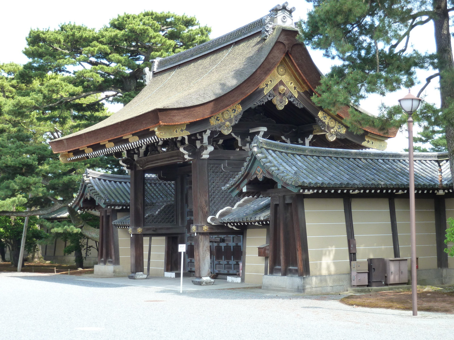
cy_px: 170
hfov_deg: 30.7
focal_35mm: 63
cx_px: 227
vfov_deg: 23.3
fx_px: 826
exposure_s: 1/100
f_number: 4
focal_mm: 10.3
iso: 125
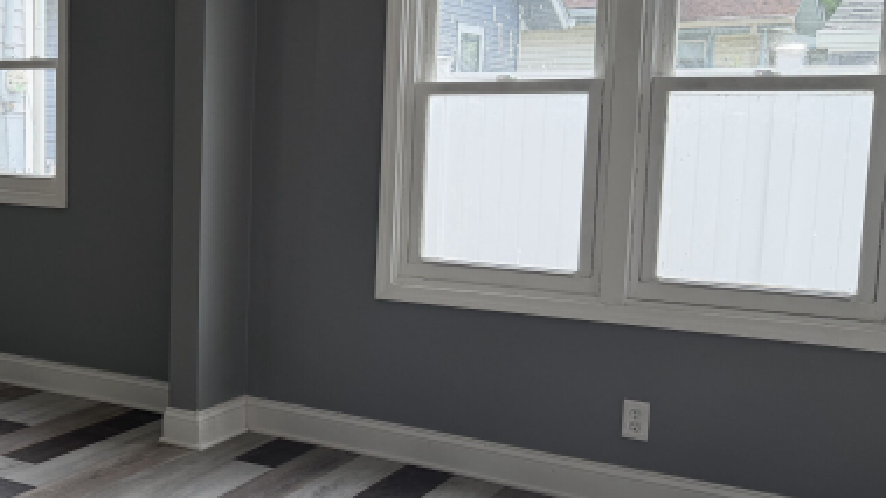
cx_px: 172
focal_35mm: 46
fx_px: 1080
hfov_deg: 42.5
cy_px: 260
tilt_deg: -6.3
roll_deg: -0.9
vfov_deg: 25.9
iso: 100
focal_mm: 6.76
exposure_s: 1/363
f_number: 1.78
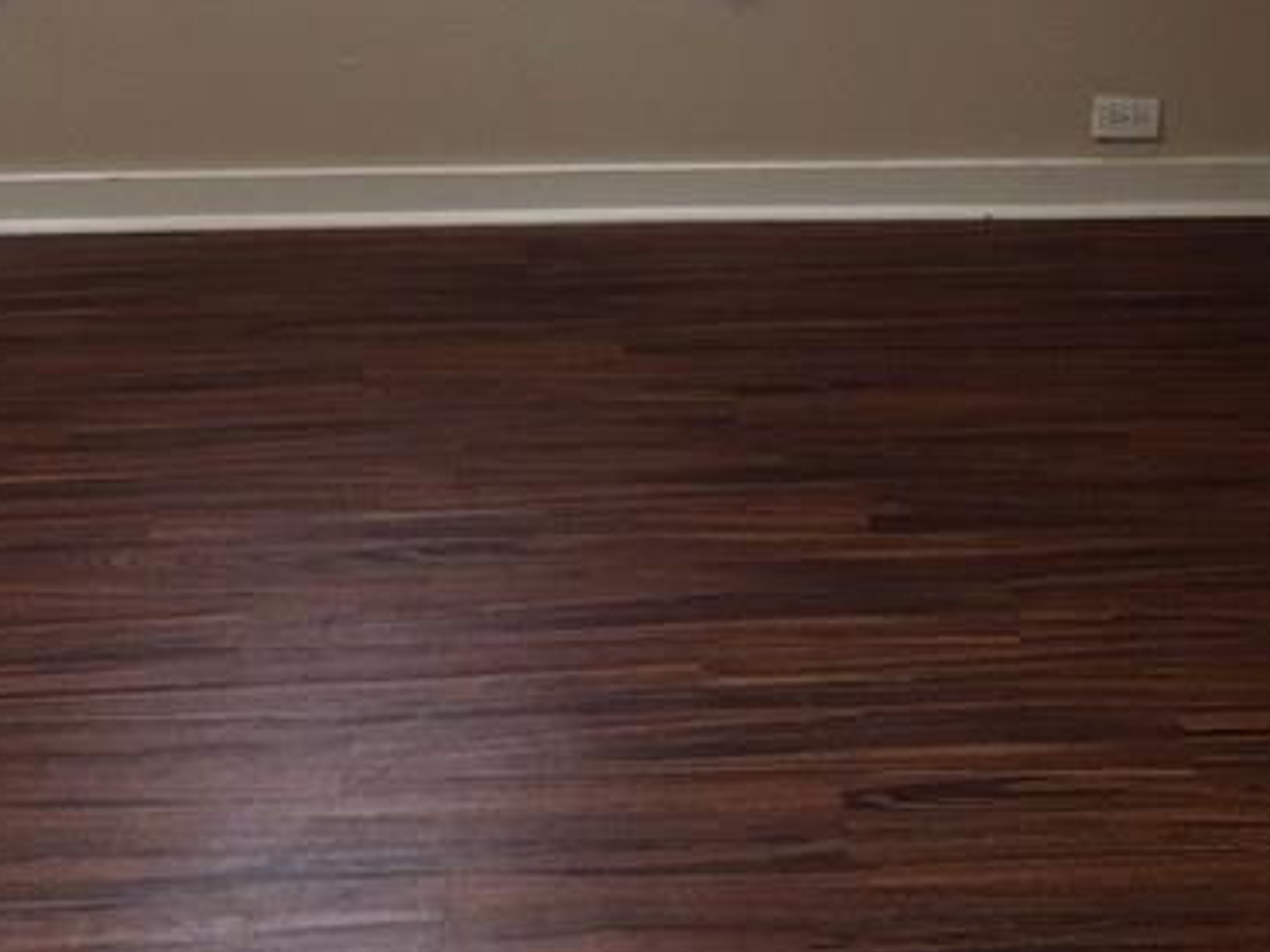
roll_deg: +0.0
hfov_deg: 24.3
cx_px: 856
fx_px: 2934
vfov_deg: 17.3
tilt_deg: -8.6
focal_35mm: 80
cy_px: -284
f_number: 2.2
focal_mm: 4.15
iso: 25
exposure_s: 1/15
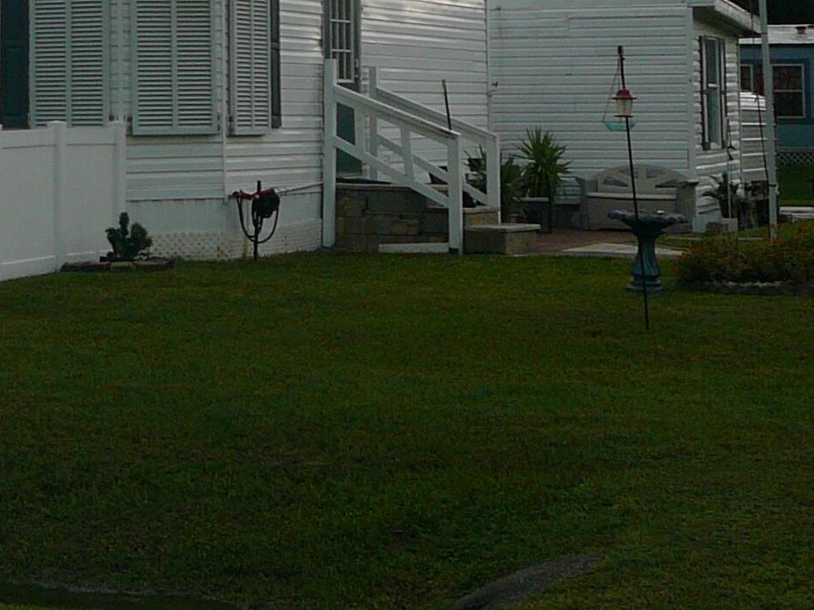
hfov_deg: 19.6
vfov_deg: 15.1
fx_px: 2234
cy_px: -75
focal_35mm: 95
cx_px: -134
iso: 80
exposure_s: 1/125
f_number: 2.8
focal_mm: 5.2
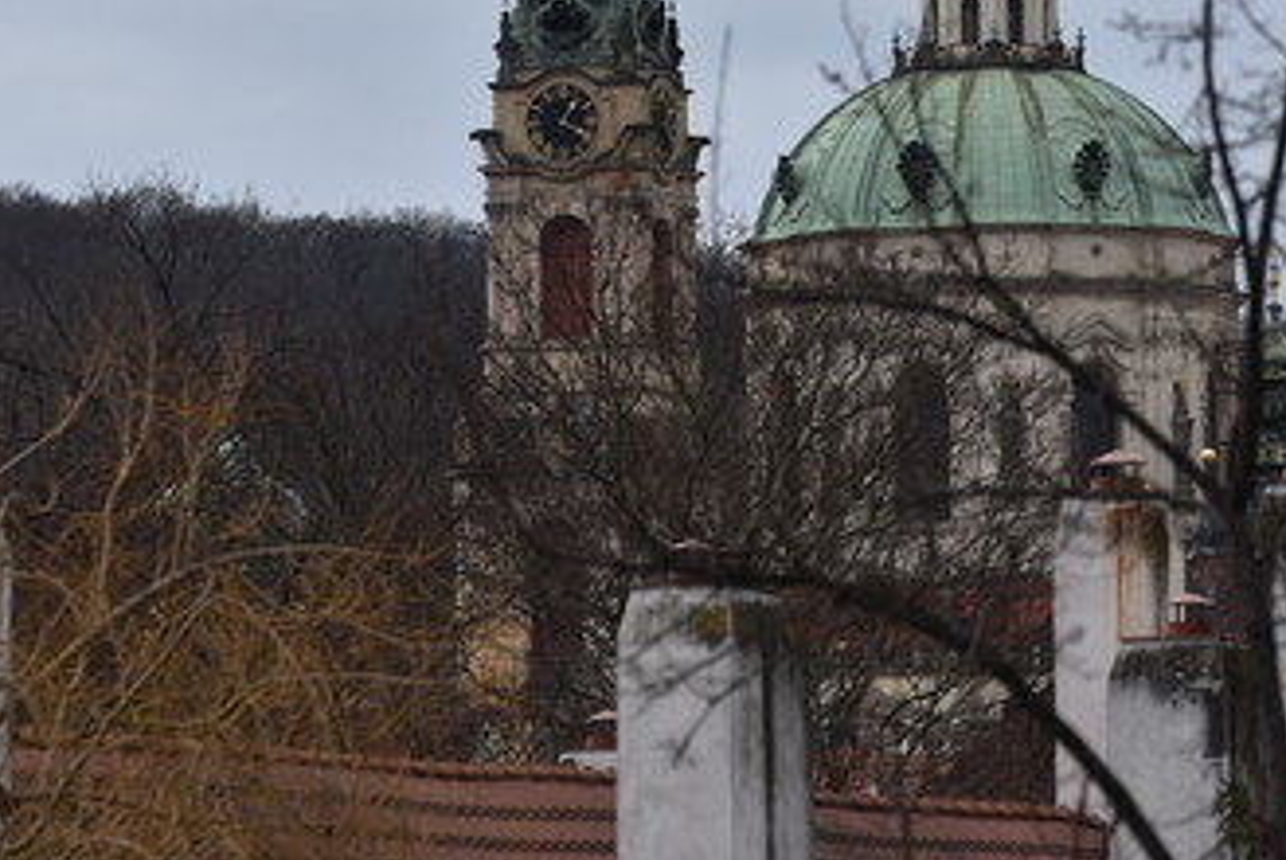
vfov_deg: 3.5
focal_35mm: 389
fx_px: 13908
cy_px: 170
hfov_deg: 5.3
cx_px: 805
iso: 100
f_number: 8
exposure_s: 1/250
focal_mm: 200
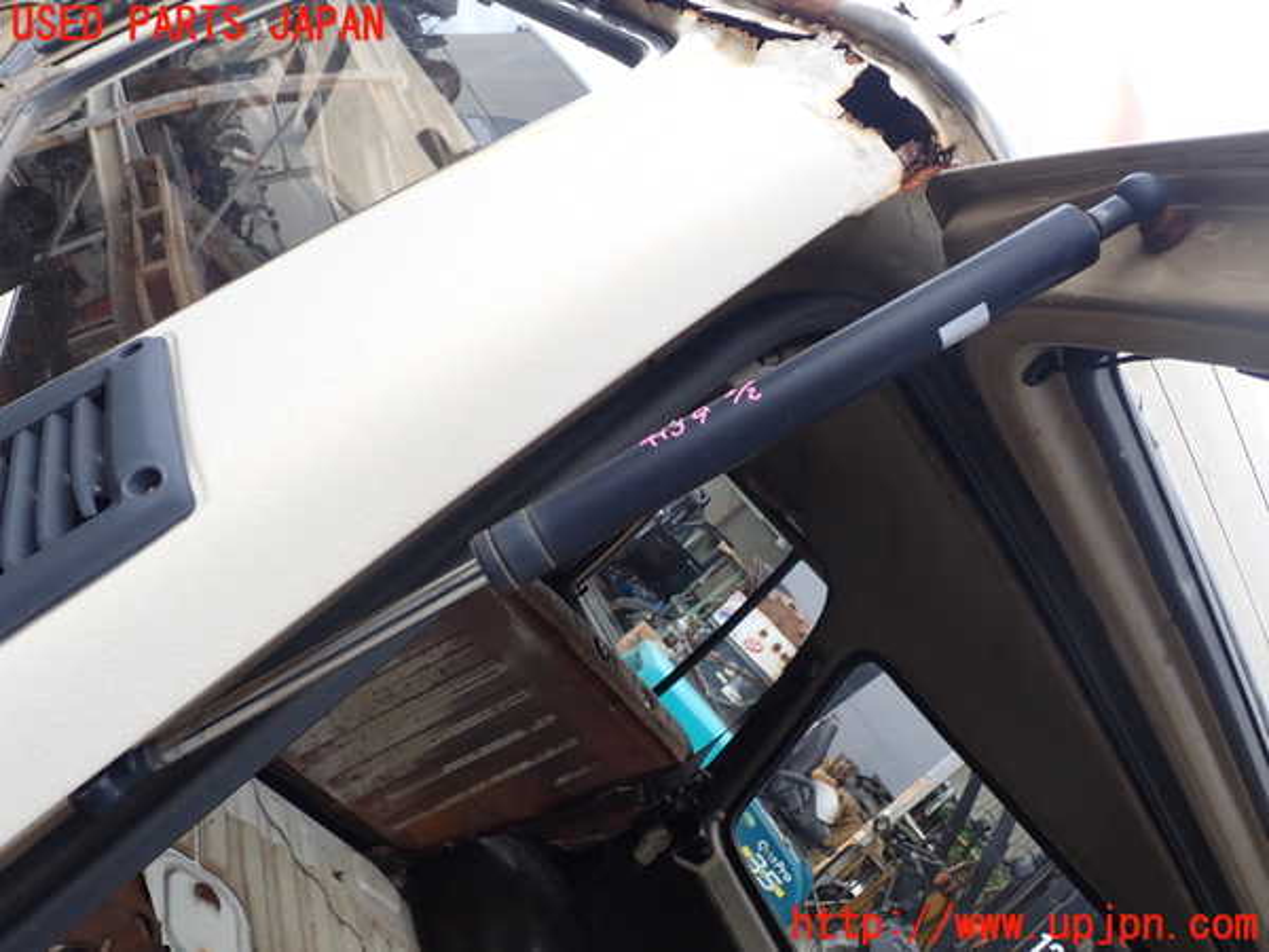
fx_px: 1100
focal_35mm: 30
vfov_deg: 46.8
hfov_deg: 60.0
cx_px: 634
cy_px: 476
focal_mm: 5.4
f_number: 3.2
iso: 100
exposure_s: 1/320
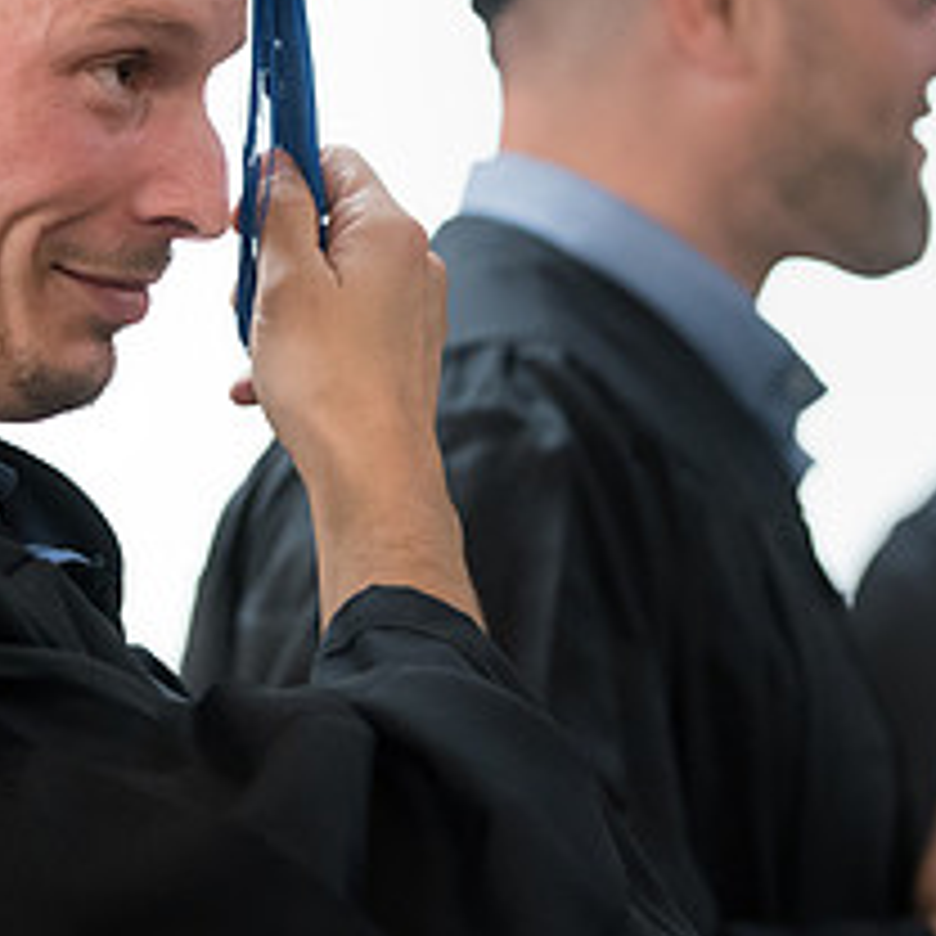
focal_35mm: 249
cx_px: 274
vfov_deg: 7.0
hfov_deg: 7.0
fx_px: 7617
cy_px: 331
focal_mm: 105
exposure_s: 1/200
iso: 3200
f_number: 2.8
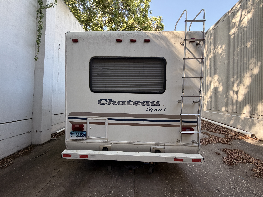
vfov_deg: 85.7
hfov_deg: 102.1
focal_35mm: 14
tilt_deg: +0.9
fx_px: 106
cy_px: 98
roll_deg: +0.1
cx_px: 132
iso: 64
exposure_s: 1/121
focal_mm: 2.22
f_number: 2.2
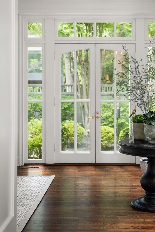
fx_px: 420
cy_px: 79
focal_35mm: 65
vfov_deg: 30.7
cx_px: 111
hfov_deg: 20.8
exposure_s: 1/80
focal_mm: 41
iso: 1600
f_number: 2.8
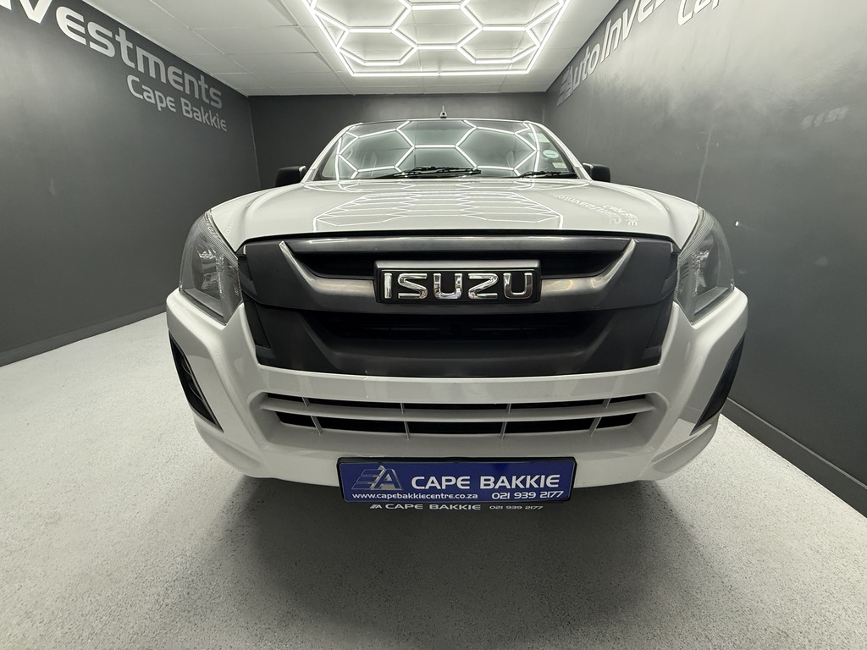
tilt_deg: -15.8
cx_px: 434
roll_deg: -0.5
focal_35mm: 14
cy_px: 325
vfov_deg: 85.7
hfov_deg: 102.1
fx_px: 351
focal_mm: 2.22
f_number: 2.2
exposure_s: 1/100
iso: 320
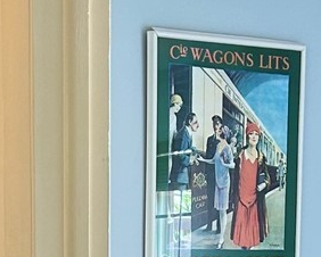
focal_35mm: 144
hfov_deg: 13.4
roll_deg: -0.1
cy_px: 505
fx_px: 1369
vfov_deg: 10.0
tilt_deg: -8.9
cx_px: 112
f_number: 1.5
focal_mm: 5.7
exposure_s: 1/60
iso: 80
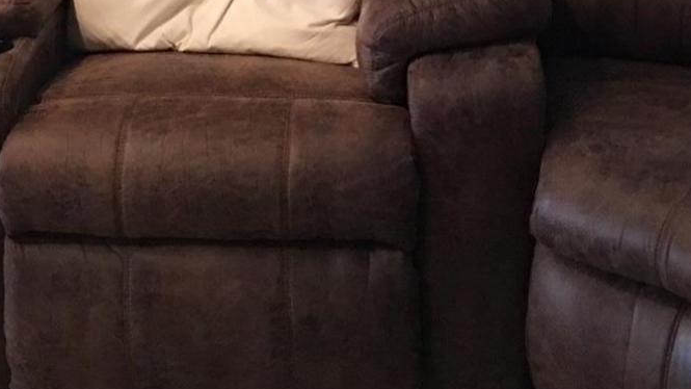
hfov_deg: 22.4
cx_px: 304
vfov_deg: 11.4
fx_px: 1741
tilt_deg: -2.0
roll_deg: +0.5
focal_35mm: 95
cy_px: -419
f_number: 2.2
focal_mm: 4.15
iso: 80
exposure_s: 1/4
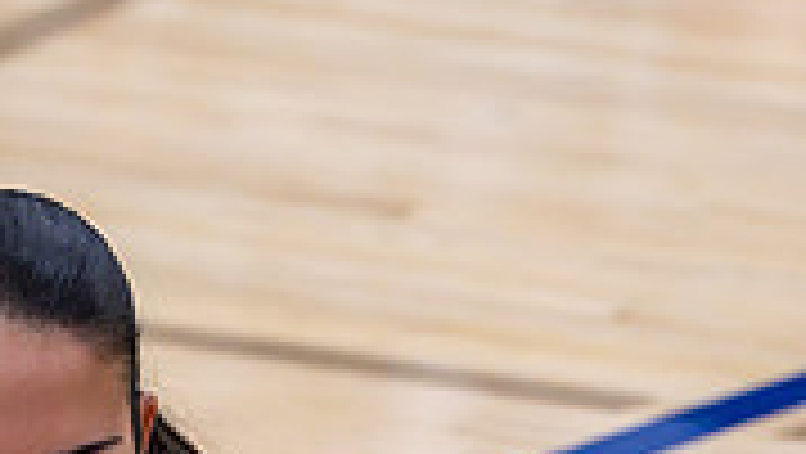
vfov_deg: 3.0
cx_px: 0
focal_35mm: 408
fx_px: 8726
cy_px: 555
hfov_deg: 5.3
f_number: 2.8
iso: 4000
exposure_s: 1/1000
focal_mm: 120
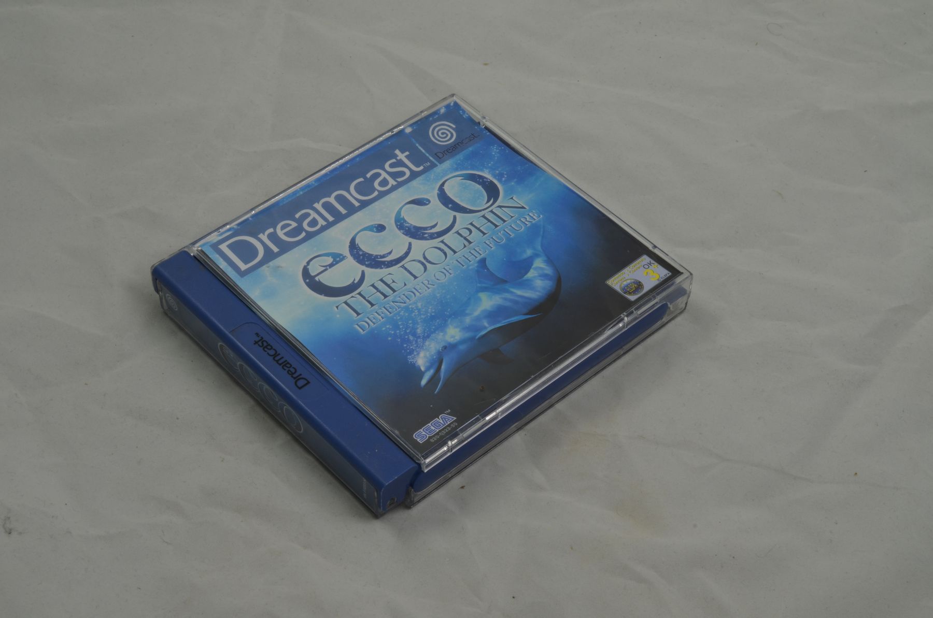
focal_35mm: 60
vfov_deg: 22.5
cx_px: 466
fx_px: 1552
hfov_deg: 33.5
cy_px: 309
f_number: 20
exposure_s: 1/3
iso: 100
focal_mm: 40
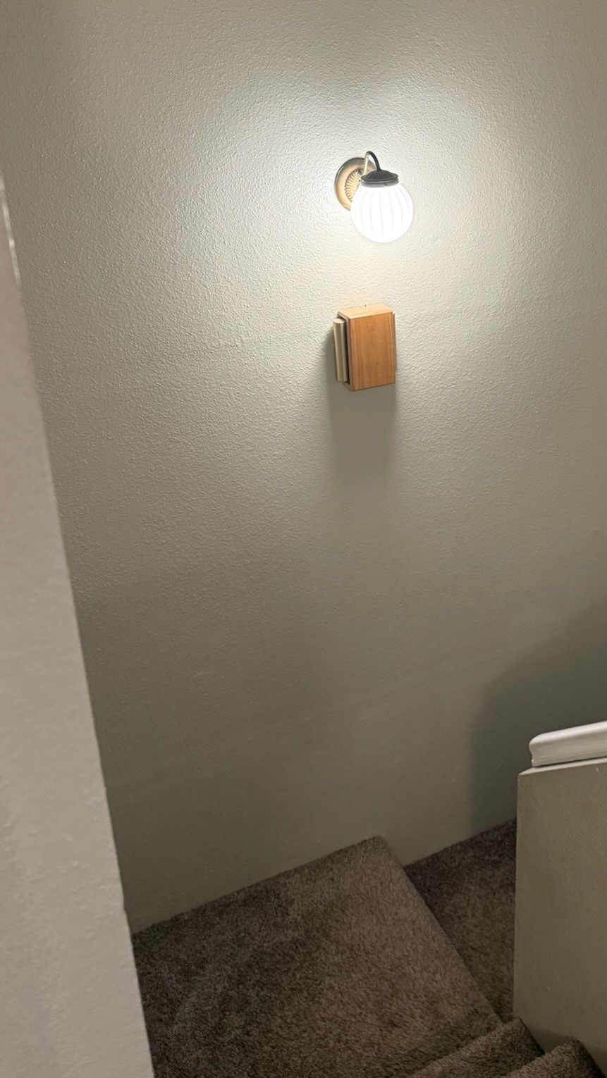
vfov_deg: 56.1
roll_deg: +0.3
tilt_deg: -22.3
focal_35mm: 35
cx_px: 462
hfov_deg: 33.0
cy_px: 423
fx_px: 1001
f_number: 1.78
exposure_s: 1/60
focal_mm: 6.76
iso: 400
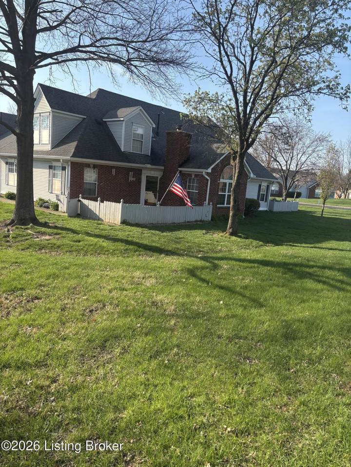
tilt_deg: -9.2
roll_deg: -4.8
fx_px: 352
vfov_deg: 67.3
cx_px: 176
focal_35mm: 26
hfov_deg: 53.1
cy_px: 234
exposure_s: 1/1139
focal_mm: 5.96
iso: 50
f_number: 1.6
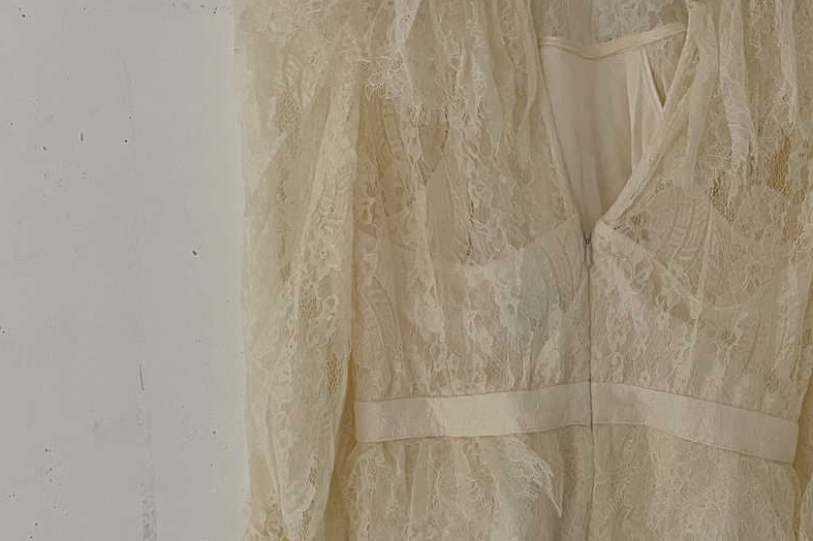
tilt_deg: -9.3
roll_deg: -1.8
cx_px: 541
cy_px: 492
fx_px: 1242
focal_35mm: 55
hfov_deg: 35.9
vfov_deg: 23.9
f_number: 1.6
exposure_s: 1/50
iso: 160
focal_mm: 4.2
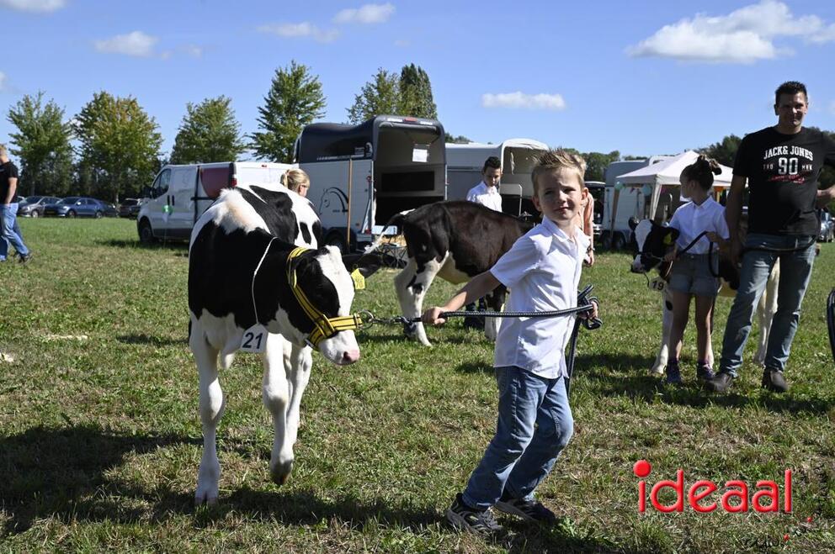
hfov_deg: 43.6
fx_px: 1043
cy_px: 277
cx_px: 418
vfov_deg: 29.8
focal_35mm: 45
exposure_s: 1/400
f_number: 10
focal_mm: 45
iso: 200
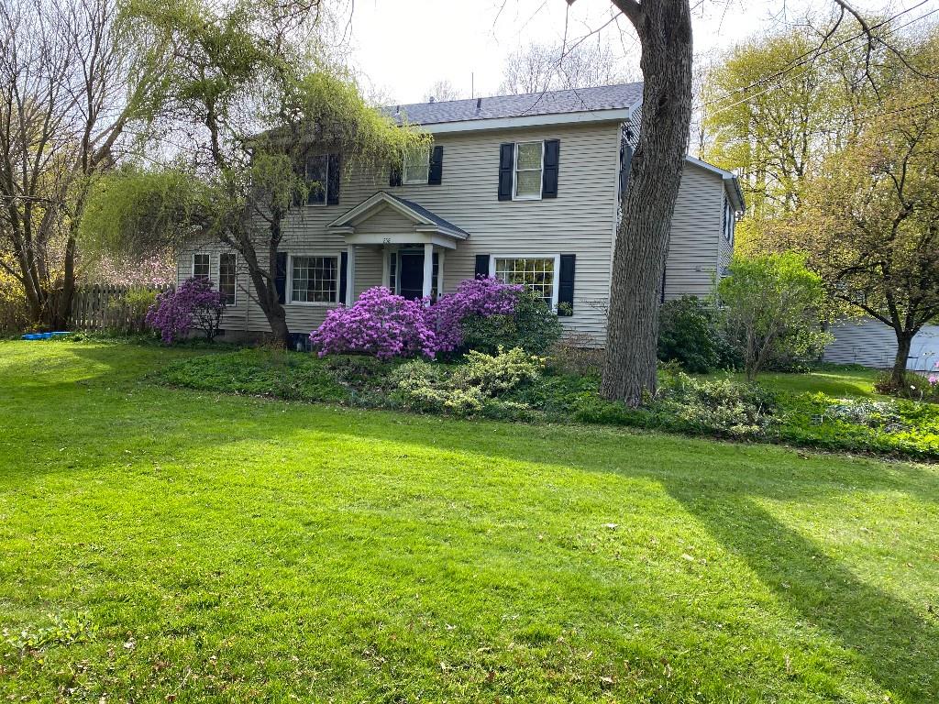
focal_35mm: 26
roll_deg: -2.0
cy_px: 352
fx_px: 705
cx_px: 470
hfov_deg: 67.3
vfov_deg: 53.1
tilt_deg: -2.2
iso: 32
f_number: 1.8
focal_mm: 4.25
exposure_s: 1/658
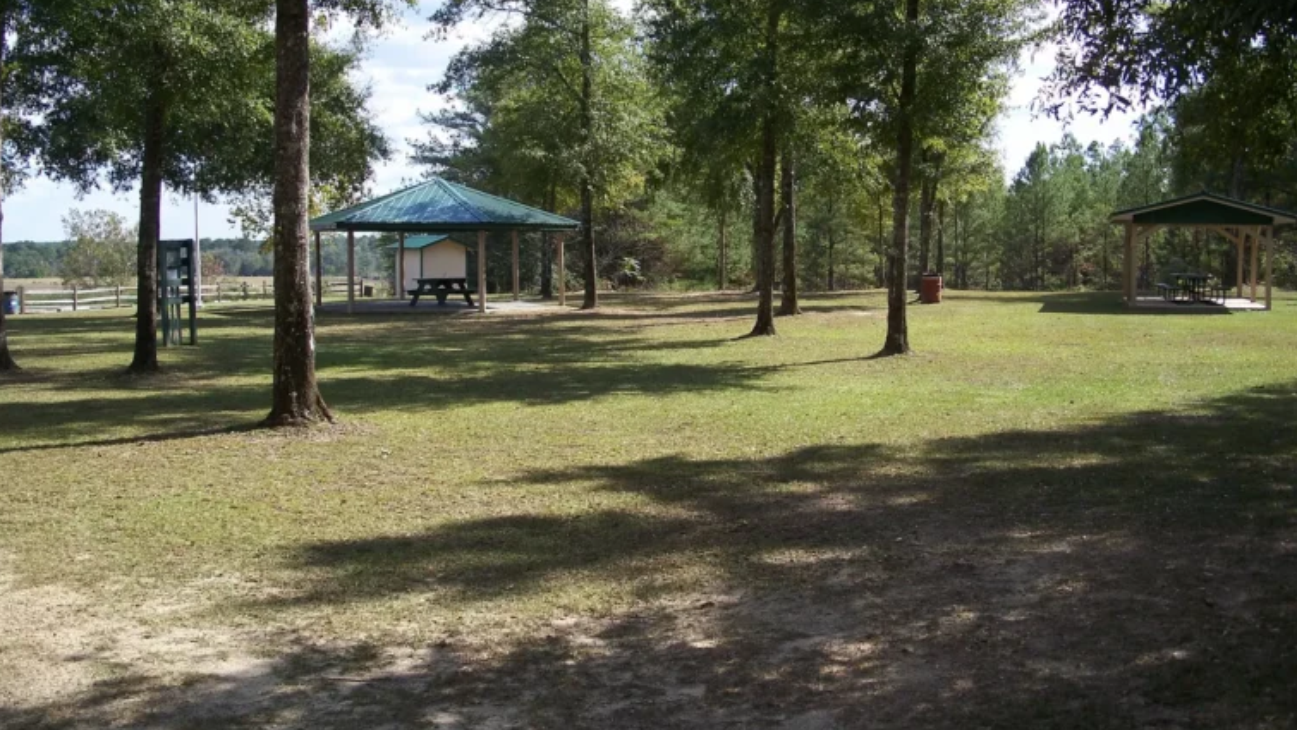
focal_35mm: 41
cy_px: 319
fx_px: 1410
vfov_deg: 29.0
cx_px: 641
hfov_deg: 49.4
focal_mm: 7.8
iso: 64
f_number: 2.8
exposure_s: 1/500
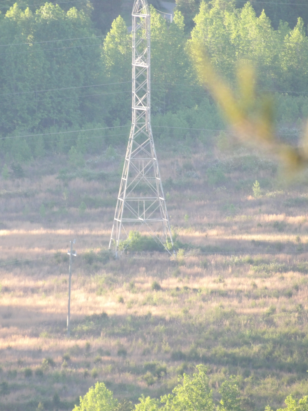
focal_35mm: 1132
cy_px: 206
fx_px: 13429
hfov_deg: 1.3
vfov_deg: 1.8
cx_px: 113
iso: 200
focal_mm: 152.1
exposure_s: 1/98
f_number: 4.8
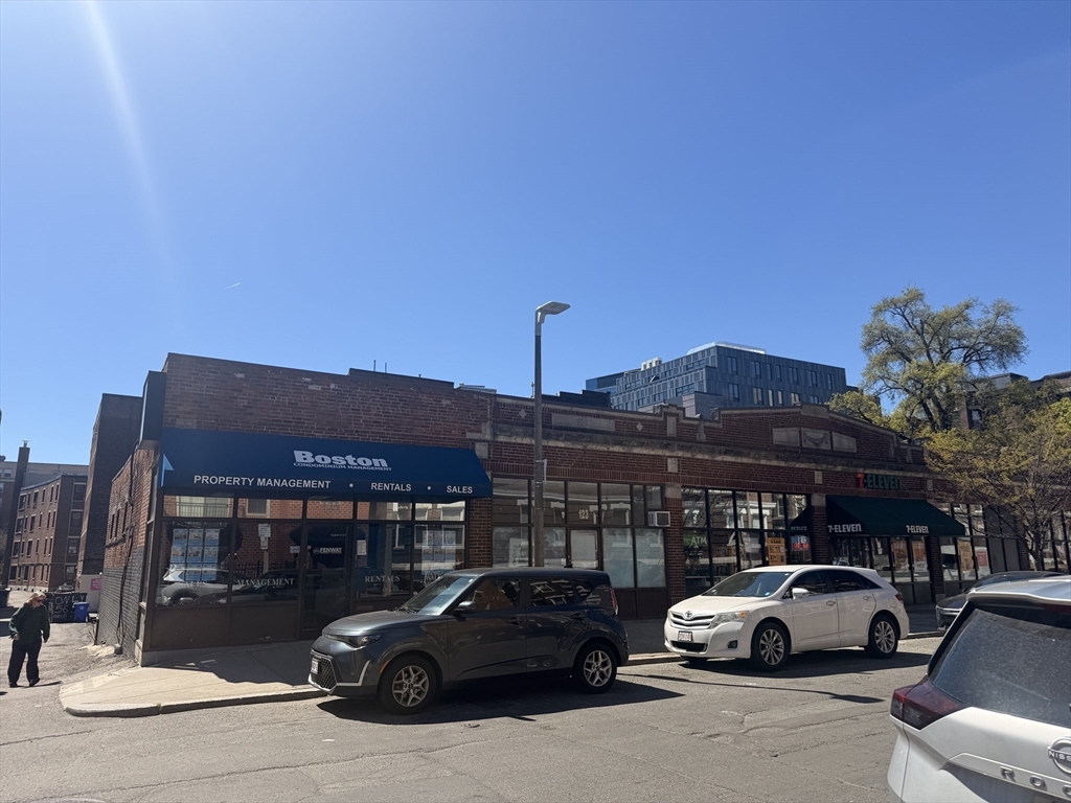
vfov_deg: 56.8
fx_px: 743
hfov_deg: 71.6
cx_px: 536
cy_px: 402
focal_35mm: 24
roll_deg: +0.5
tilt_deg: +12.0
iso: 80
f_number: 1.78
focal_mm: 6.76
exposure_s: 1/4975
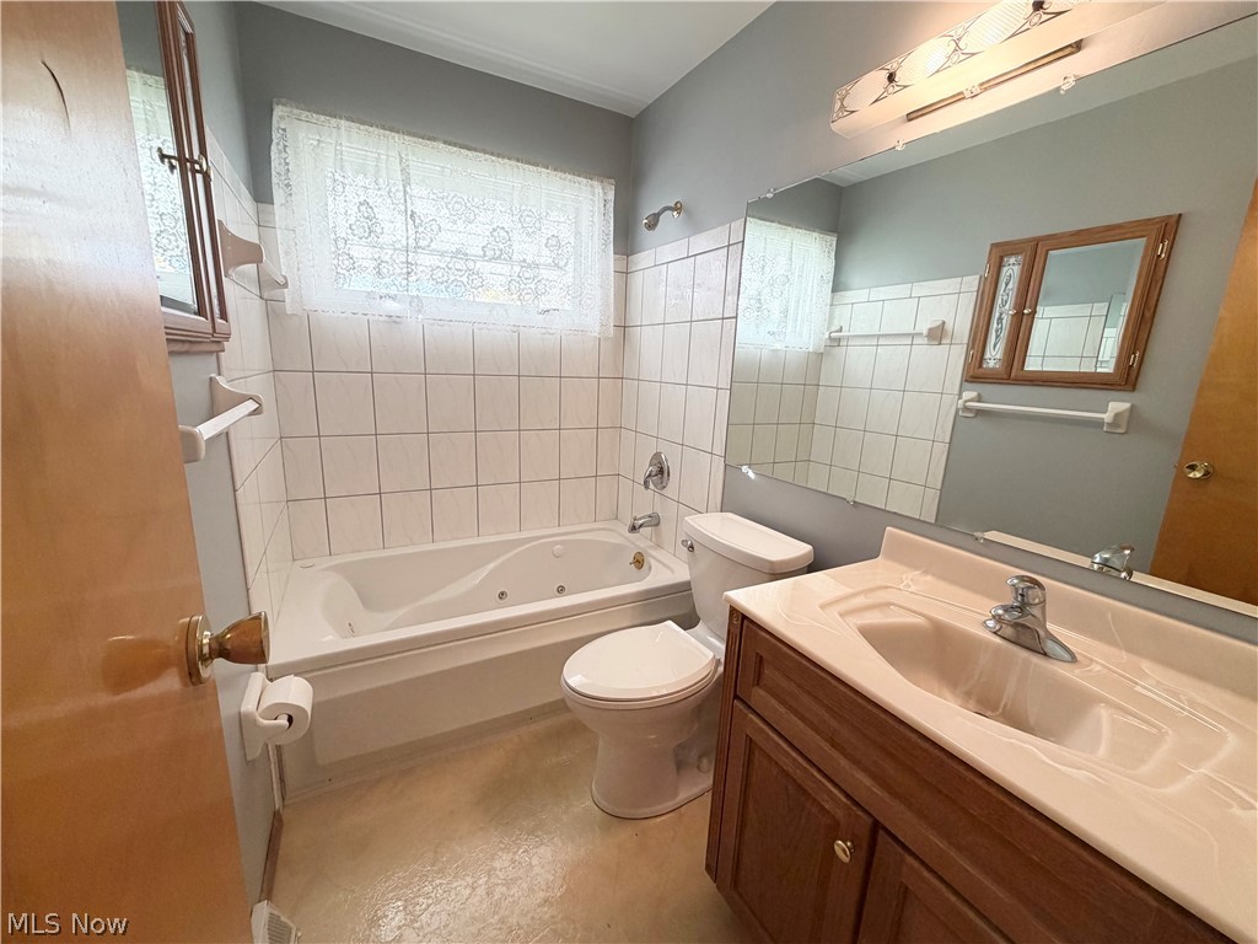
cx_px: 629
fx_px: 509
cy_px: 472
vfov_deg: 85.7
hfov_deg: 102.1
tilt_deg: -12.9
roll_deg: -2.9
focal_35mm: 14
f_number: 2.2
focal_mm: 2.22
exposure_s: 1/120
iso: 160
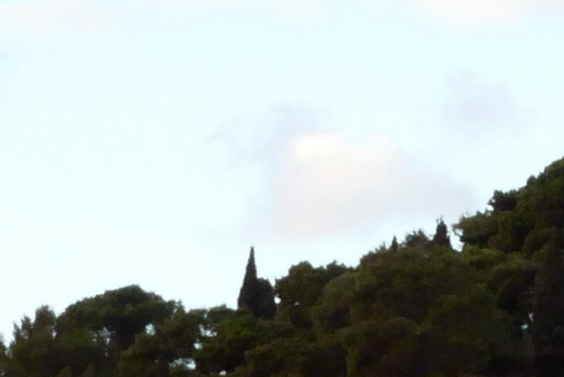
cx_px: 384
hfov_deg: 4.7
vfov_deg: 3.1
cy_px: 1037
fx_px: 6880
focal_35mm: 439
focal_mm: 22.94
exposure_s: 1/250
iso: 800
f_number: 8
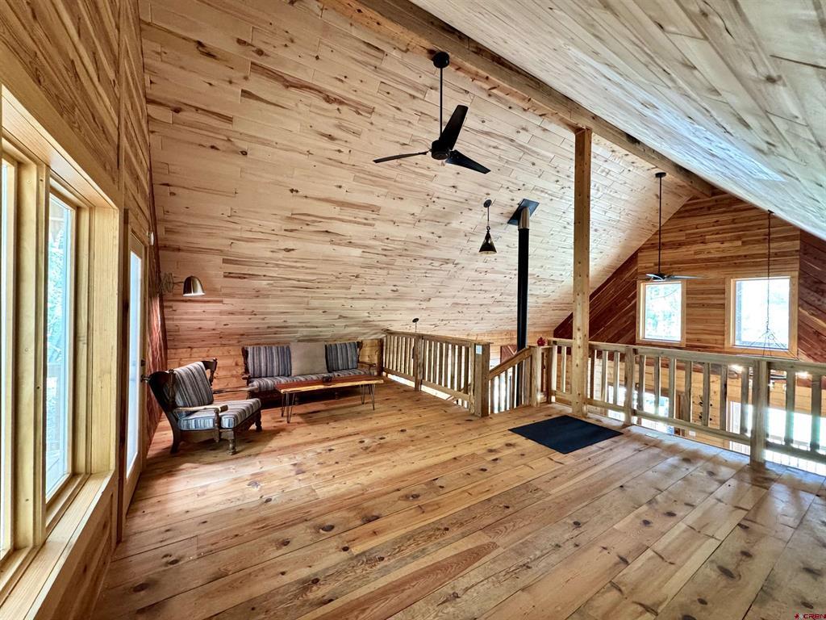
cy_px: 310
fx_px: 334
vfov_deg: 85.7
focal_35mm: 14
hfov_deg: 102.1
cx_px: 413
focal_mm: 2.22
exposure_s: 1/41
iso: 400
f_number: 2.2
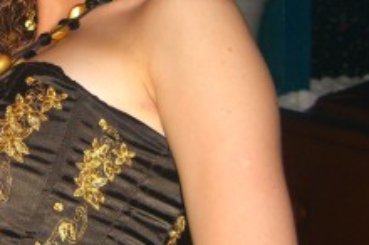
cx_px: -17
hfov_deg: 18.4
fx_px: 1105
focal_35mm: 108
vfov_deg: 12.5
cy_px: 18
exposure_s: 1/60
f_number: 2.8
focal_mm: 7.9
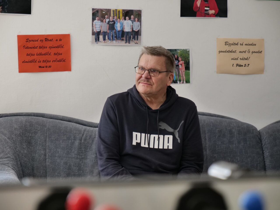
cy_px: 105
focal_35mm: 120
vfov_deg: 12.3
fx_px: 971
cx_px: 140
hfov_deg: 16.4
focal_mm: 60
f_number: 4
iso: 500
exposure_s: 1/80
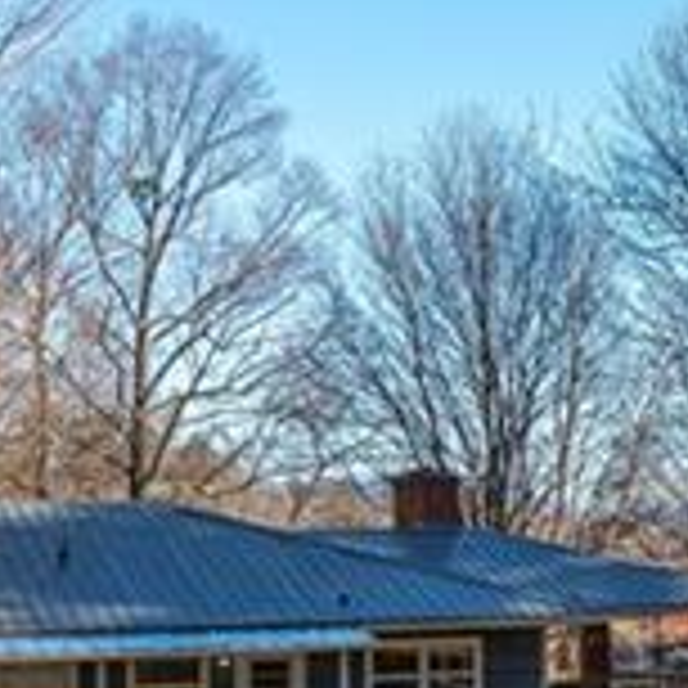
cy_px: 510
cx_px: 998
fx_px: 2181
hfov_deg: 16.5
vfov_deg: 17.8
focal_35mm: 97
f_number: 7.1
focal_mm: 17
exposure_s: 1/250
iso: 320
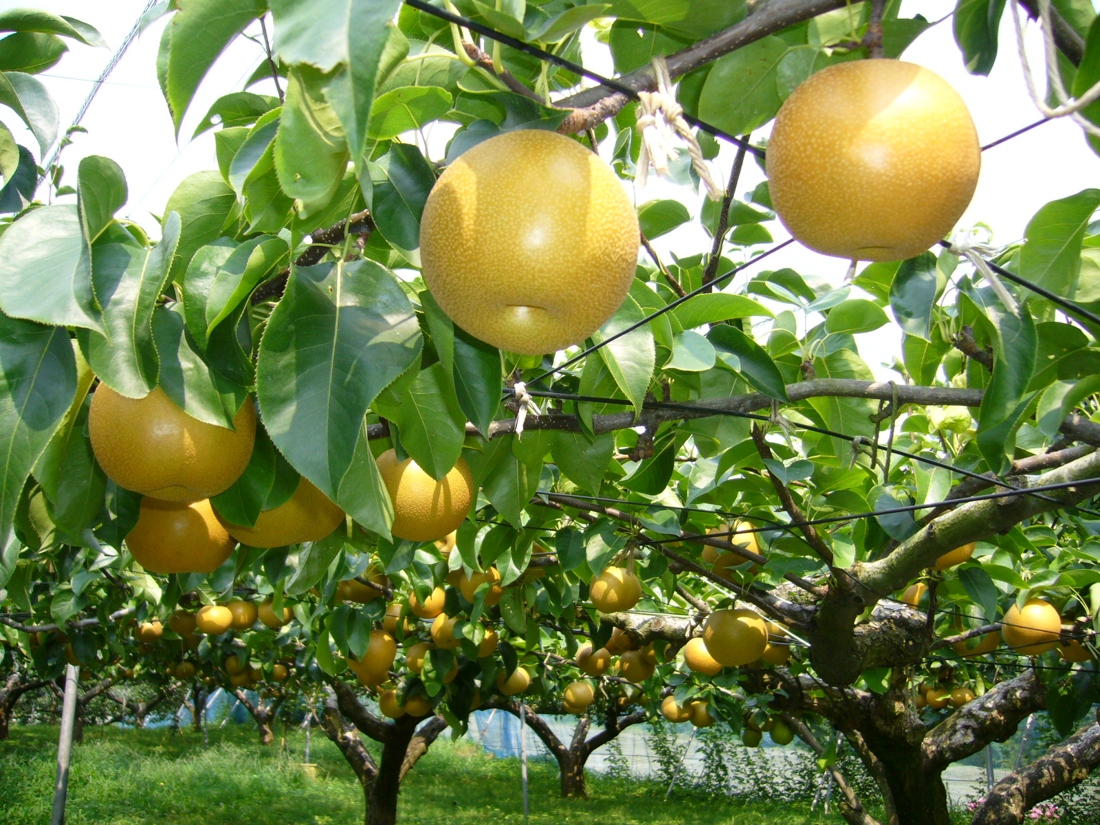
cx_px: 550
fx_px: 1112
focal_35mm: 35
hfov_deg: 52.6
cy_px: 412
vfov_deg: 40.7
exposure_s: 1/250
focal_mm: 5.8
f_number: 2.8
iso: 80
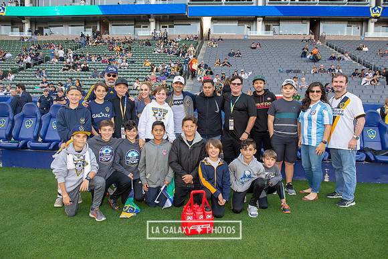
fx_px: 291
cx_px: 194
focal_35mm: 27
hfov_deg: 67.4
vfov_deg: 48.0
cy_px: 130
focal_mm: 27
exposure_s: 1/125
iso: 200
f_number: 5.6
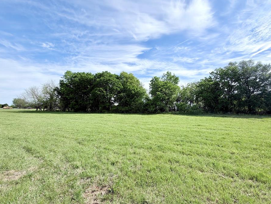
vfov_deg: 78.1
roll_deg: -0.1
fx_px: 125
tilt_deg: +2.4
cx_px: 137
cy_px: 105
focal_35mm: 16
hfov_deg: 94.5
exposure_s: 1/914
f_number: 2.2
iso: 20
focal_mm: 2.22
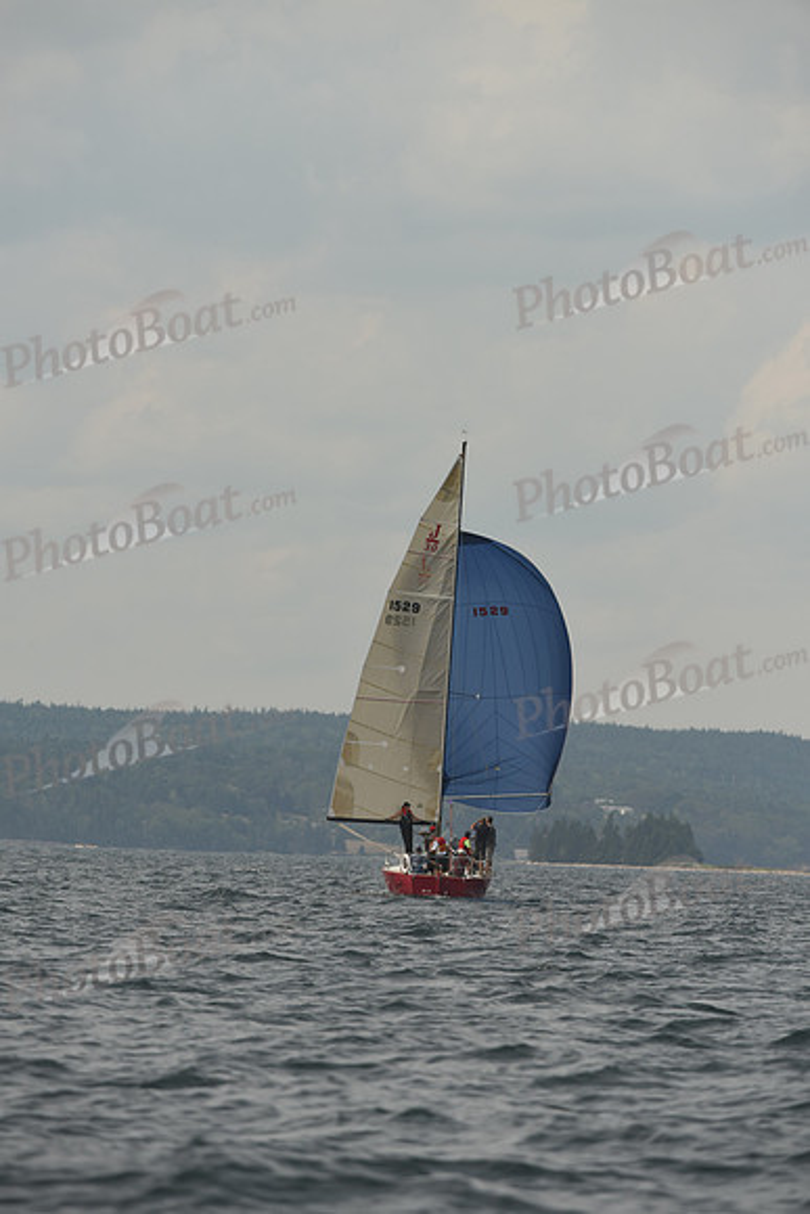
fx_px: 12142
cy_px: 607
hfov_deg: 3.8
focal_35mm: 360
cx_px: 405
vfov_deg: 5.7
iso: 250
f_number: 7.1
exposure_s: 1/1000
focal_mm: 360
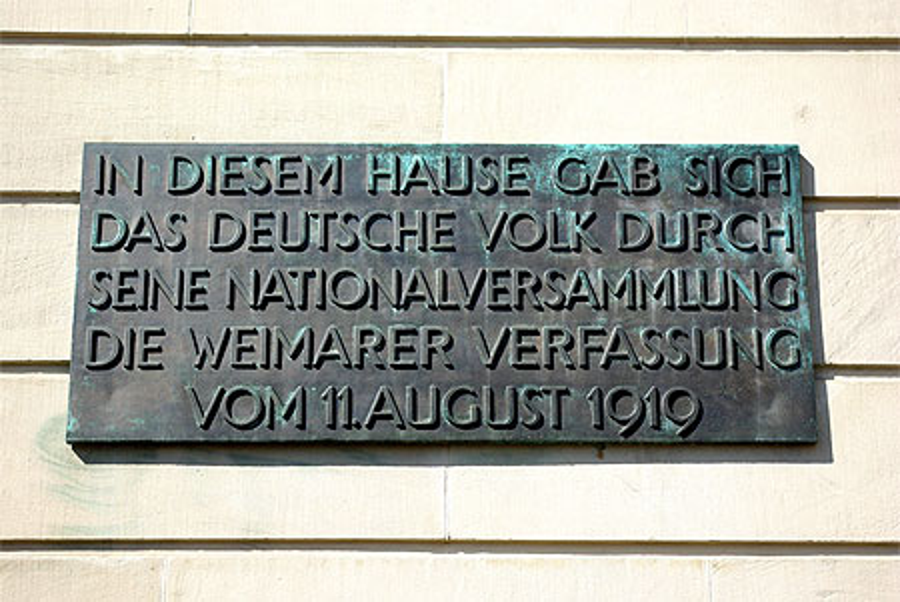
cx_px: 450
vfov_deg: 18.2
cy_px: 301
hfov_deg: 27.0
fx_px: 1877
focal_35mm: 75
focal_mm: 50
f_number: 8
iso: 100
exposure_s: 1/180
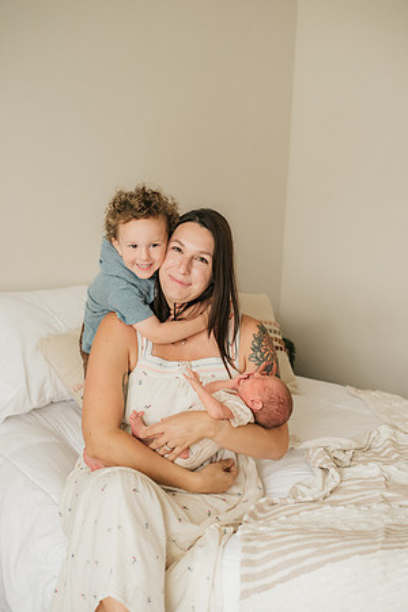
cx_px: 204
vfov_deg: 39.6
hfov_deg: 27.0
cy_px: 306
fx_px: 850
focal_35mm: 50
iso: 1600
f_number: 2.8
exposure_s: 1/320
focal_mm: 50
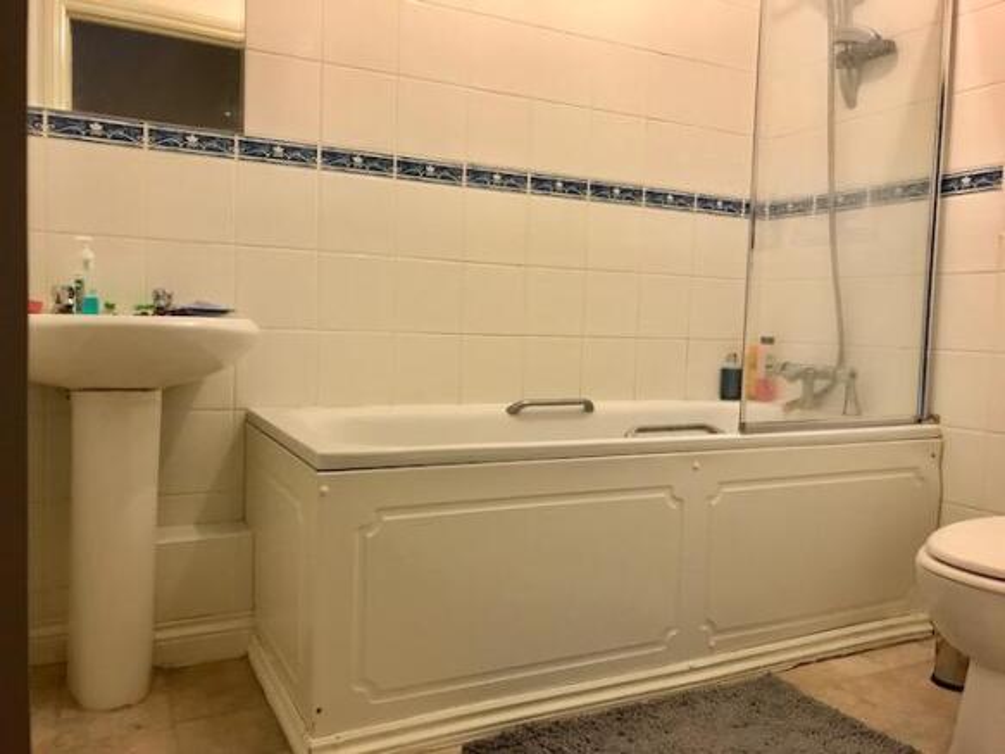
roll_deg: -2.9
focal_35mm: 28
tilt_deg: -3.7
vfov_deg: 49.7
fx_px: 813
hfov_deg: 63.5
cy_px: 377
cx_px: 502
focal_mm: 3.99
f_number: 1.8
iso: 40
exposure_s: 1/25
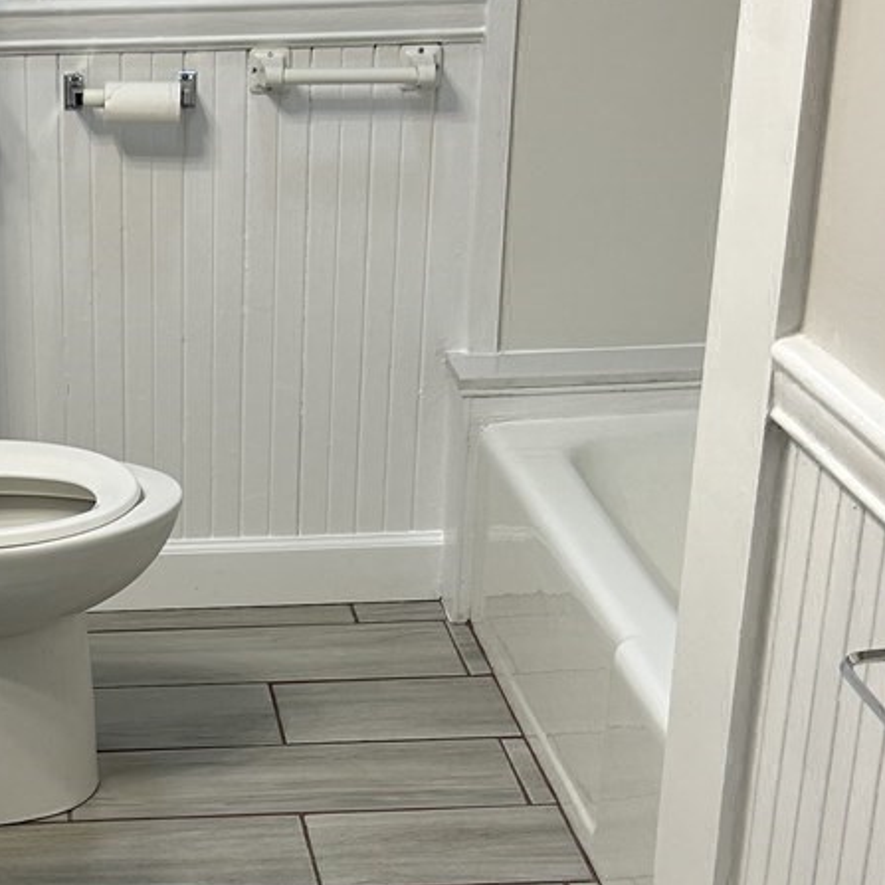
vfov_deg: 21.5
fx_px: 2285
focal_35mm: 79
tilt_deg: -25.1
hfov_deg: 21.2
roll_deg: +2.8
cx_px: 24
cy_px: 780
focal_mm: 5.7
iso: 64
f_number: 1.5
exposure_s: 1/122
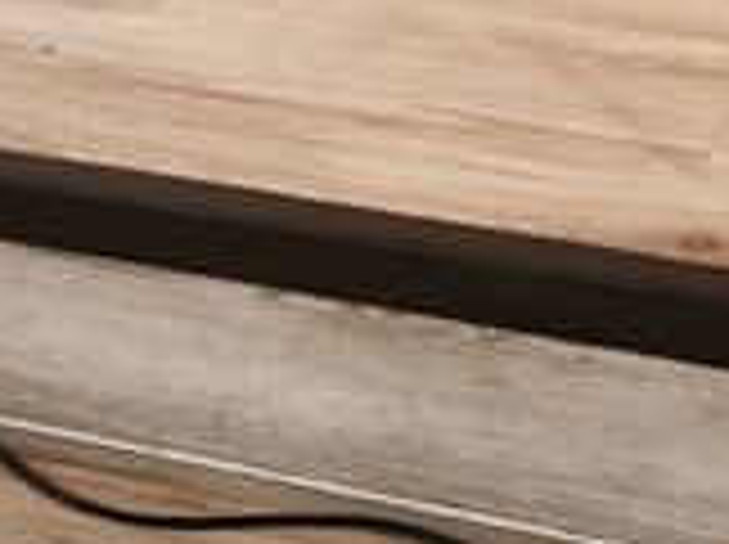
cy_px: -472
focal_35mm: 91
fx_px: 1914
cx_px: 603
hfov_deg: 21.3
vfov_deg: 14.1
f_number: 1.62
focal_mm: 6.45
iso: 320
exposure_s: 1/99.9
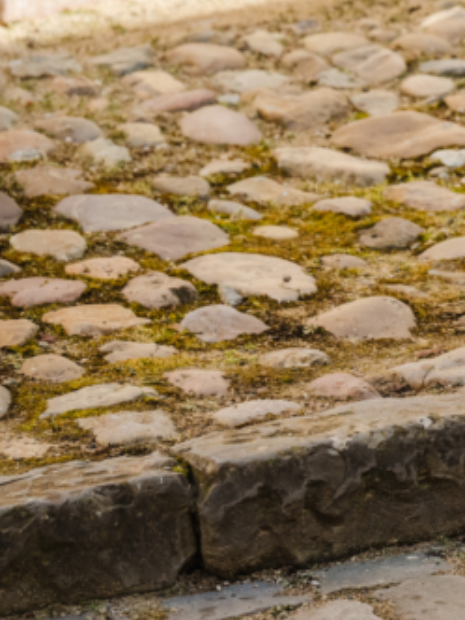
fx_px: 5875
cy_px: 66
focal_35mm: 328
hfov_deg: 4.5
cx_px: 906
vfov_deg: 6.0
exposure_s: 1/800
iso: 800
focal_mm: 110
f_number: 5
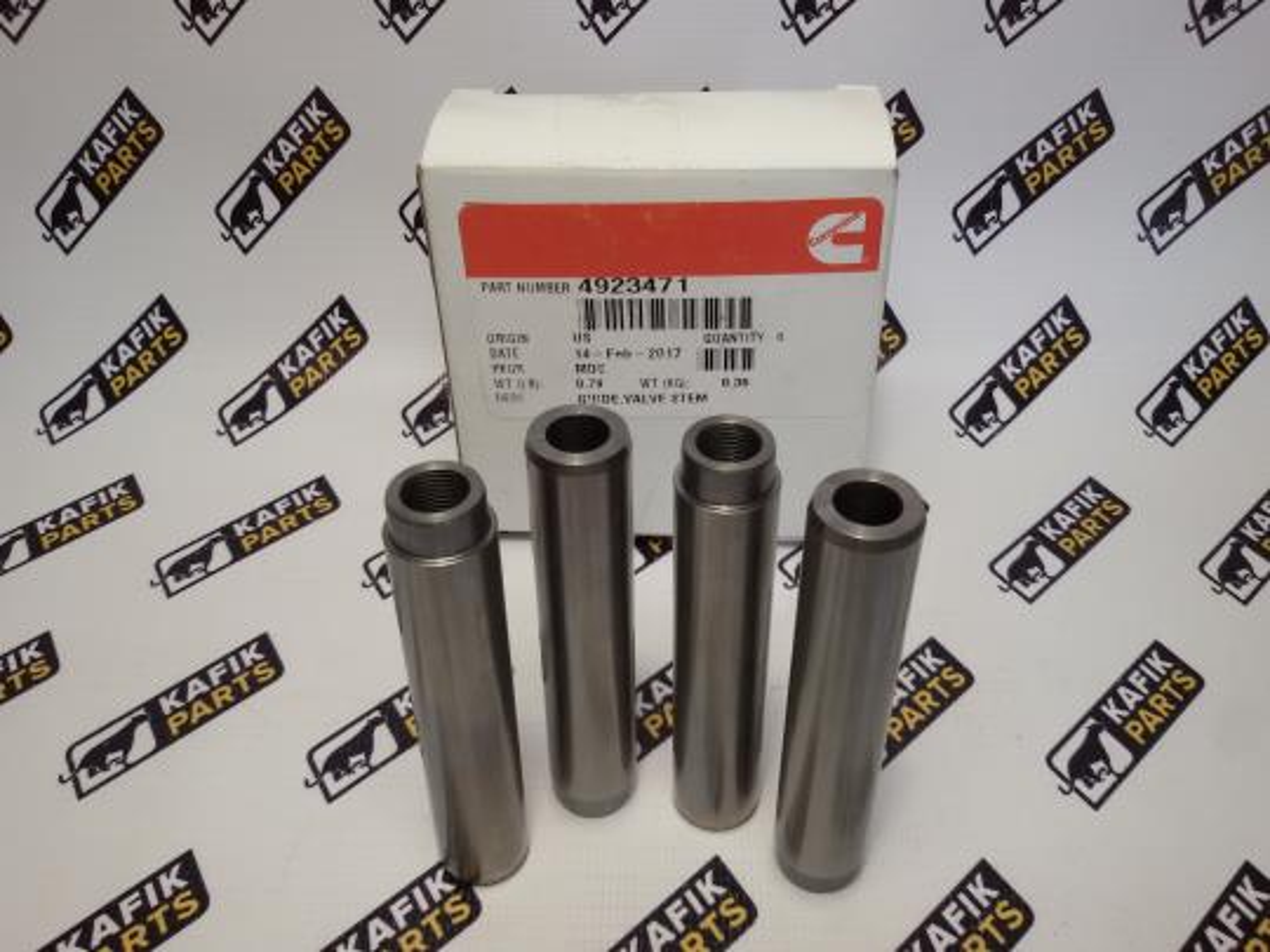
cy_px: 476
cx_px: 635
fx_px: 1137
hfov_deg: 58.4
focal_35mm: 31
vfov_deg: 45.4
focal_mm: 2.93
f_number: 2.4
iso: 50
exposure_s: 1/50
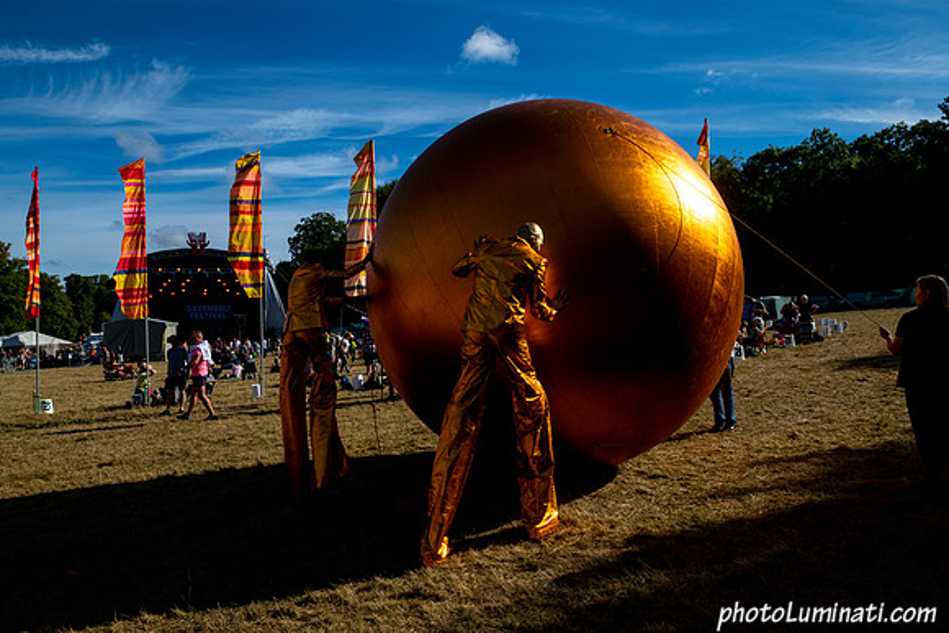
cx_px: 474
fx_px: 633
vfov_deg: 53.1
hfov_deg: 73.7
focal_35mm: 24
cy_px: 316
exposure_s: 1/320
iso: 500
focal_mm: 24
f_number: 22
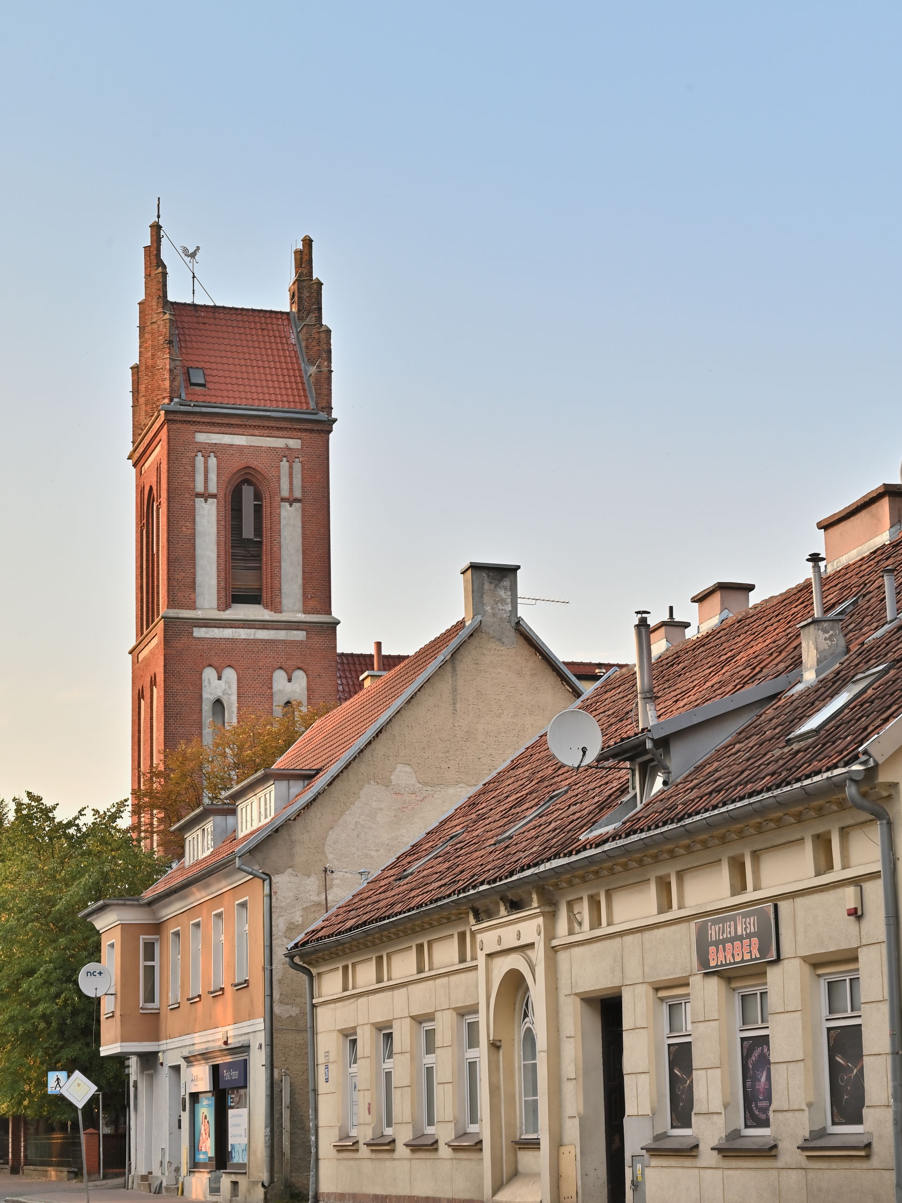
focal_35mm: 65
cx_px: 452
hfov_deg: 22.6
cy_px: 643
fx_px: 2259
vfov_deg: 29.8
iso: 200
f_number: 11
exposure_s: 1/50
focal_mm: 60
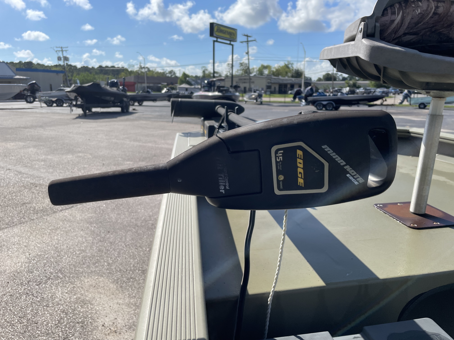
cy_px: 170
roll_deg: +0.0
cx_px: 227
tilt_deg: -14.0
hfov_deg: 67.3
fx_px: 341
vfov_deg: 53.1
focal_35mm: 26
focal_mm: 4.2
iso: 32
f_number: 1.6
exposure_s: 1/3610
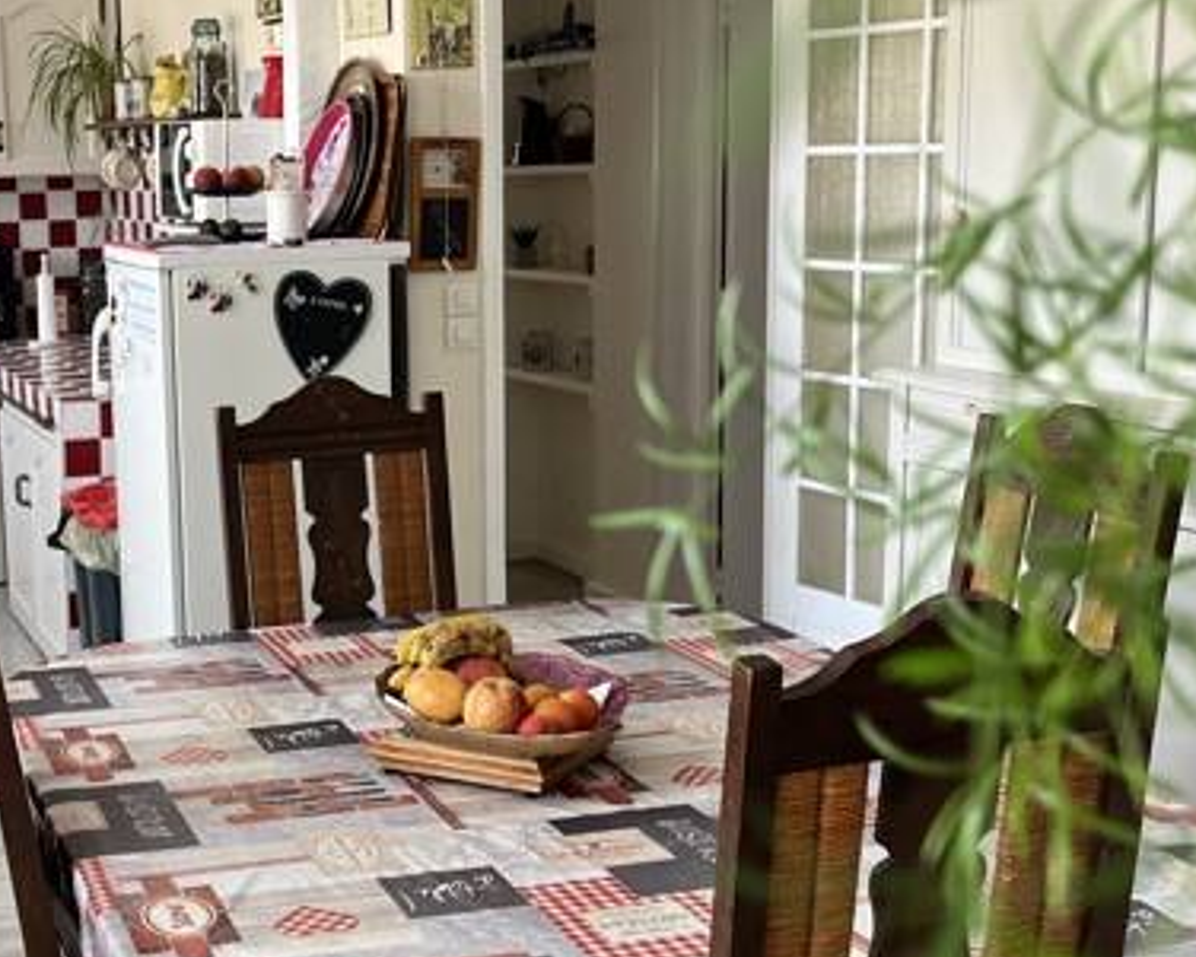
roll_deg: +1.6
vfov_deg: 28.1
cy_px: 537
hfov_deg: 33.8
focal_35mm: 54
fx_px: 1912
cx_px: 258
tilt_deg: -9.7
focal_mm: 5.1
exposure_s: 1/116
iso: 125
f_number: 1.6
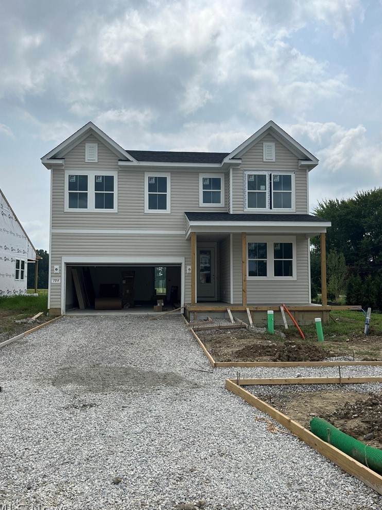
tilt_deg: +1.7
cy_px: 257
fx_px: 397
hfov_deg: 51.4
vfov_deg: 65.3
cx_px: 189
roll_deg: +0.3
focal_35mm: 27
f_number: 1.6
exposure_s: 1/8403
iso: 50
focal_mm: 5.1
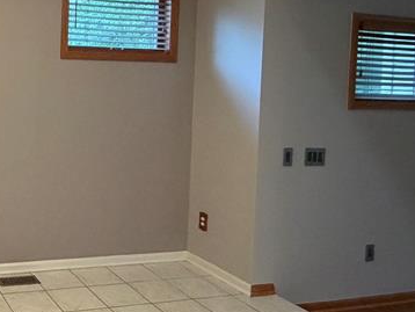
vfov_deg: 35.6
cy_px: 97
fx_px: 480
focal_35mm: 40
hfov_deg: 40.1
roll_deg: -0.6
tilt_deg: -2.5
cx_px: -14
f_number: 2.2
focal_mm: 2.22
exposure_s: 1/60
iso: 400
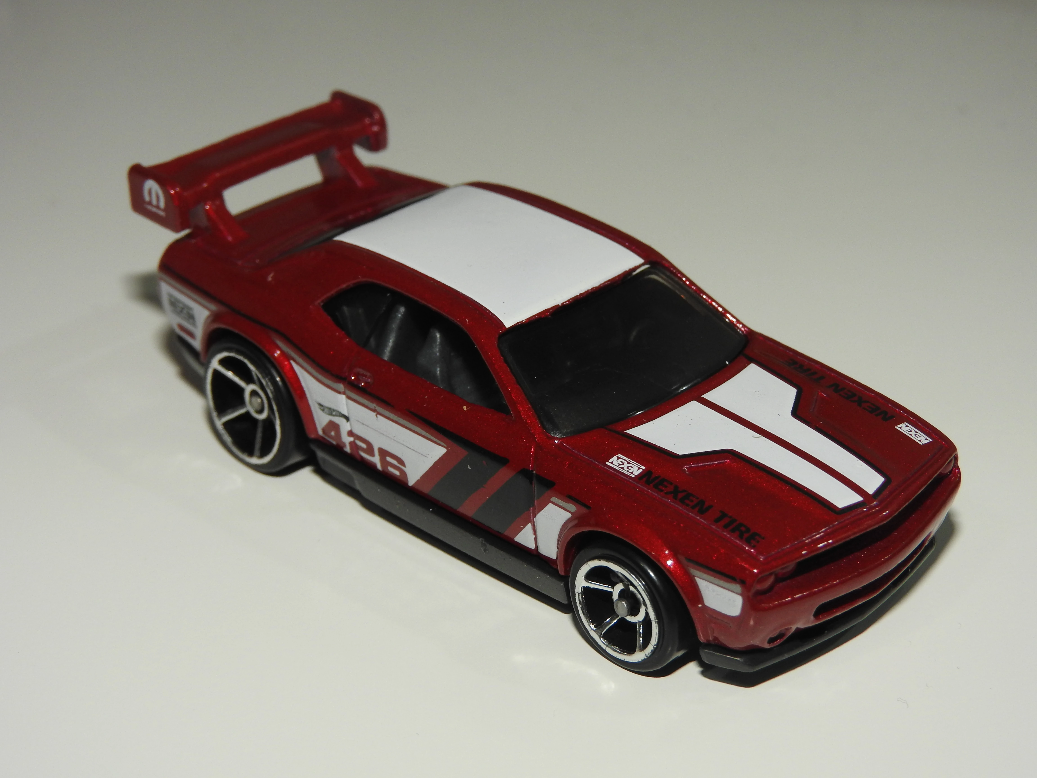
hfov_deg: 24.4
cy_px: 389
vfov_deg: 18.4
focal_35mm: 80
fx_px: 2397
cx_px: 518
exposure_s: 1/60
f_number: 5
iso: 200
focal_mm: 14.3
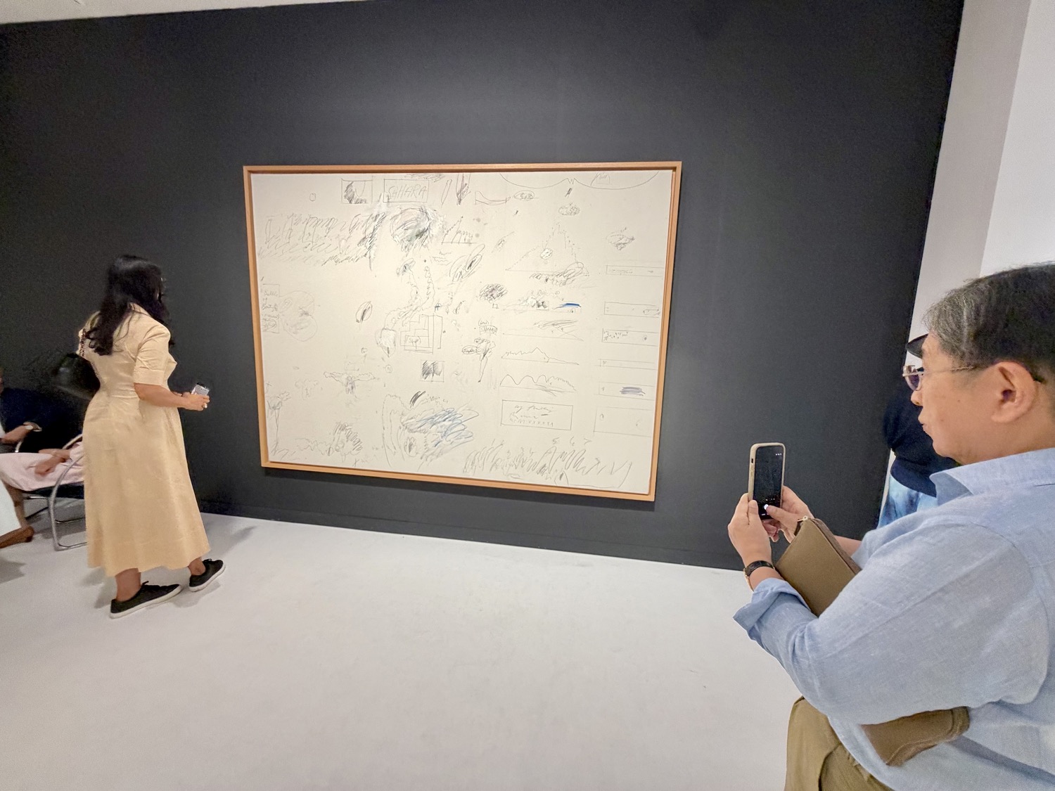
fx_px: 427
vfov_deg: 85.7
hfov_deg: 102.1
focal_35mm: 14
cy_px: 396
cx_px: 528
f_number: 2.2
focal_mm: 2.22
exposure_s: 1/100
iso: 250
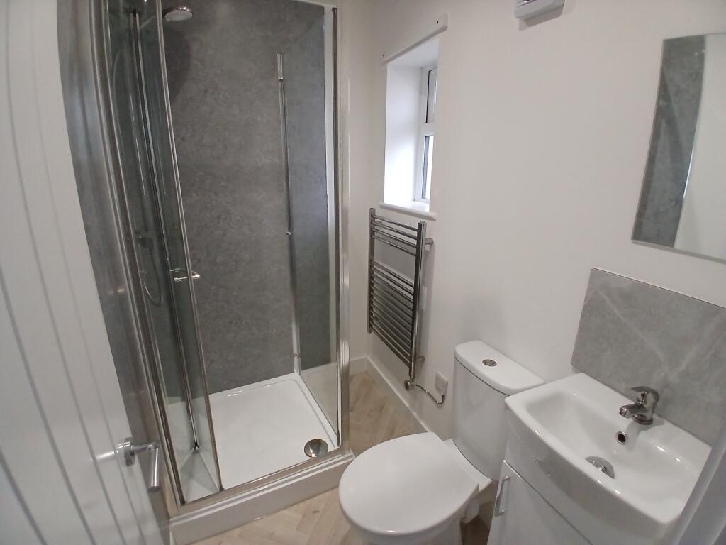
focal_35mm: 17
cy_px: 272
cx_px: 363
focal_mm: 1.4
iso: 125
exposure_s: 1/33.3
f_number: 2.2
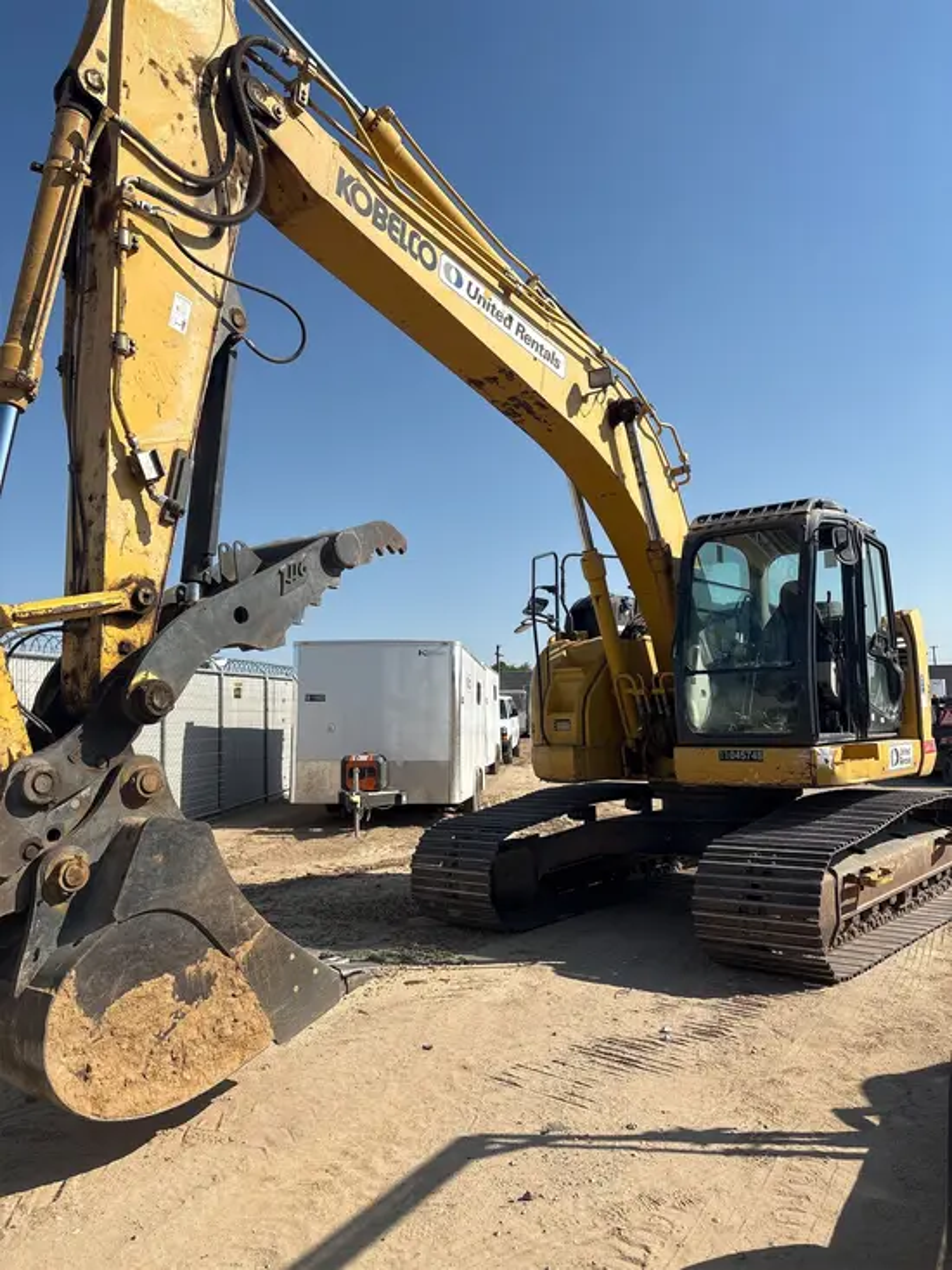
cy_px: 635
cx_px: 476
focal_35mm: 26
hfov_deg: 53.1
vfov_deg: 67.3
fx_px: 953
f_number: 1.6
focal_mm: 5.96
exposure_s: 1/4329
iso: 50
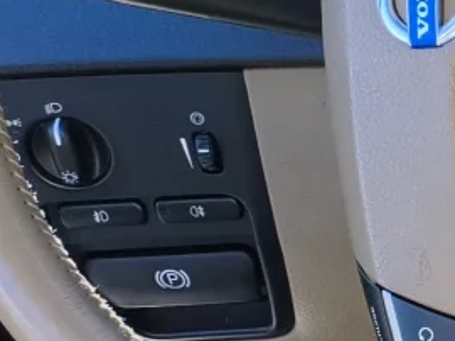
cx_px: 1534
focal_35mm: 185
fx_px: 2430
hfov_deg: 8.3
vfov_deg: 8.0
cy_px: 368
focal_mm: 4.94
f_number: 1.5
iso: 80
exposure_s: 1/654
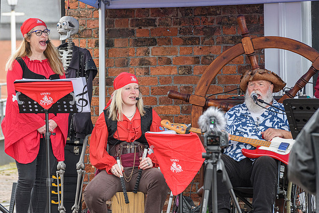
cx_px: 135
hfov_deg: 8.6
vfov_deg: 5.7
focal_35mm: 240
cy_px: 108
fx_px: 2123
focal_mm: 200
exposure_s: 1/400
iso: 1400
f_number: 8
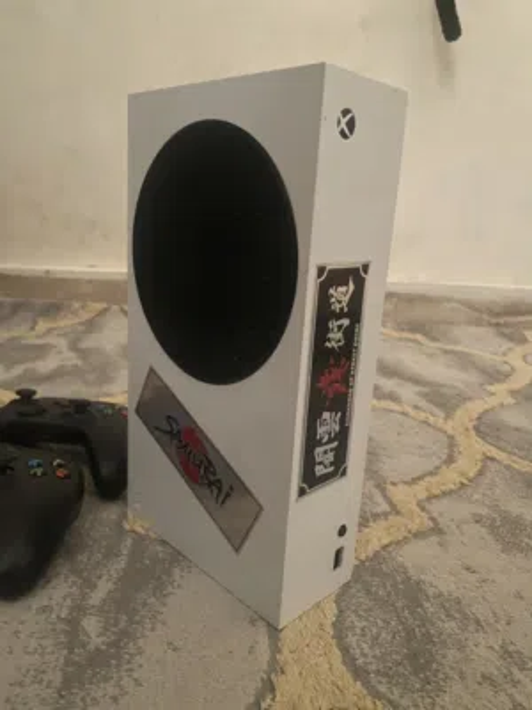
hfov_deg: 53.1
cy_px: 355
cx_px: 266
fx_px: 533
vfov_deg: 67.3
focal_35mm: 26
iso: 1000
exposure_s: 1/18
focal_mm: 4.25
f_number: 1.8
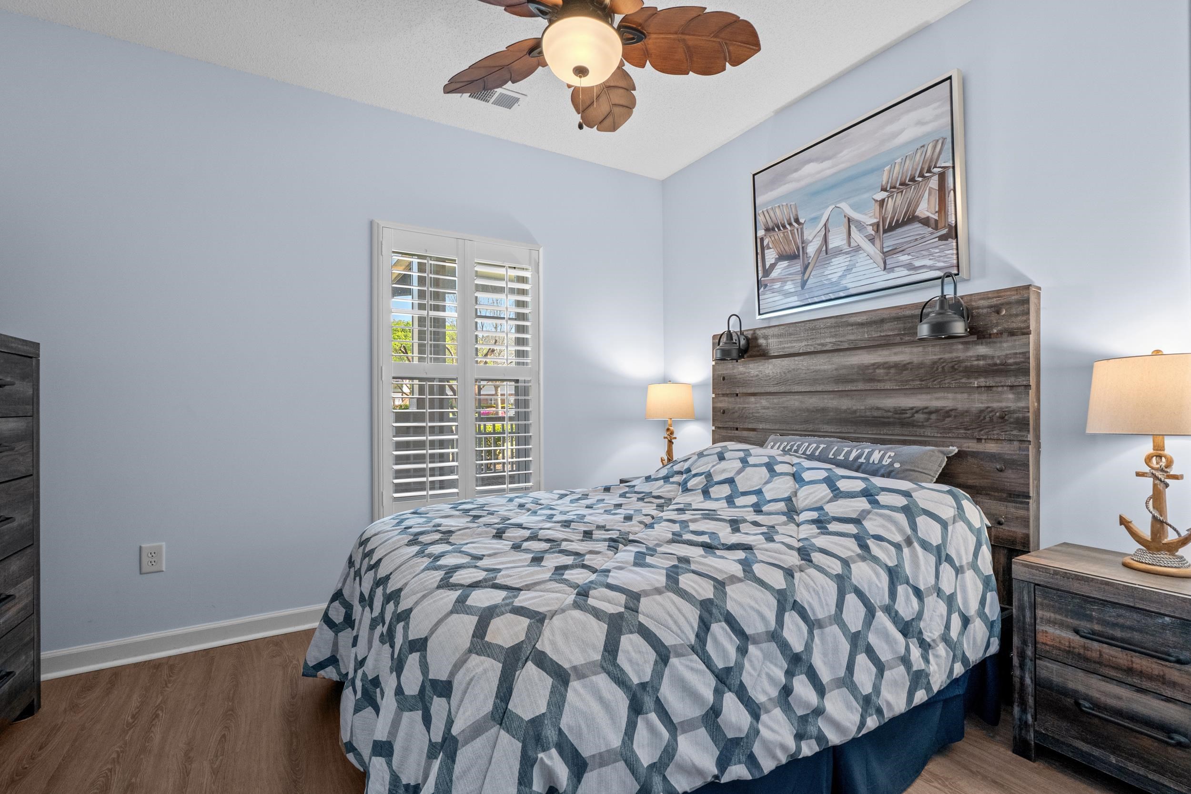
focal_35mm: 16
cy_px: 397
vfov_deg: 73.8
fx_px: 529
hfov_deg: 96.7
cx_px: 596
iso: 1000
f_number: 8
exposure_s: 1/15
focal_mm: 16
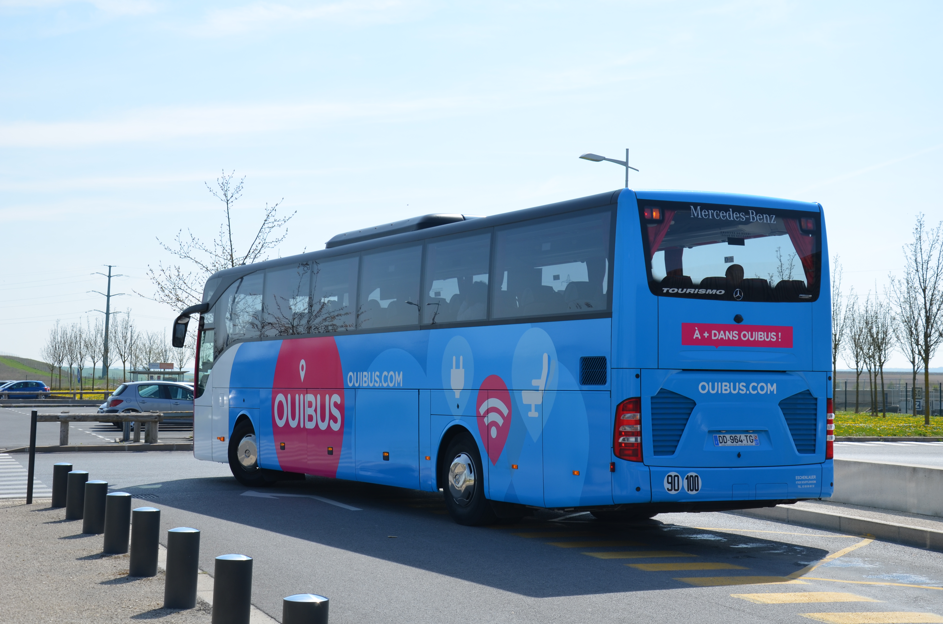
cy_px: 312
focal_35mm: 57
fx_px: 1490
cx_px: 472
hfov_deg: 35.1
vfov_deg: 23.7
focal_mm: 38
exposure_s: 1/250
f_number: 8
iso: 100
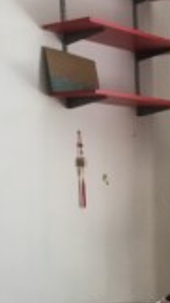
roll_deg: -1.7
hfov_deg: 16.8
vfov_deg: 29.2
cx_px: 199
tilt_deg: -10.5
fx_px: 554
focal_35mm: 69
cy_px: 278
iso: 32
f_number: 2.2
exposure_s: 1/33
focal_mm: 4.15
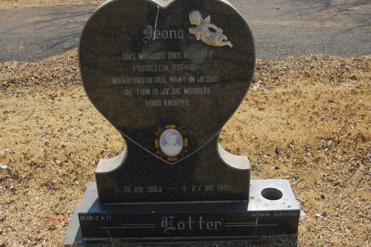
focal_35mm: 39
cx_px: 186
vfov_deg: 34.2
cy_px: 124
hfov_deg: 49.6
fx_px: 402
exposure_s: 1/640
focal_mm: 26
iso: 400
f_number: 7.1
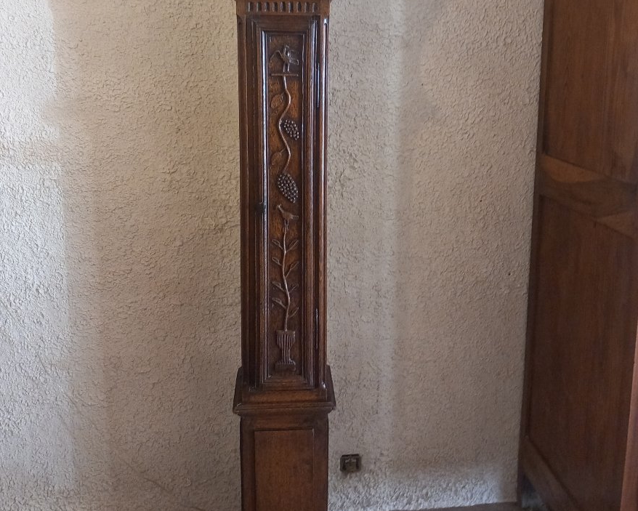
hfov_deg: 50.3
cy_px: 176
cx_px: 314
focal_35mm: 36
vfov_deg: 40.7
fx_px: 680
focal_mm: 4
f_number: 1.8
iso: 320
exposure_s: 1/25
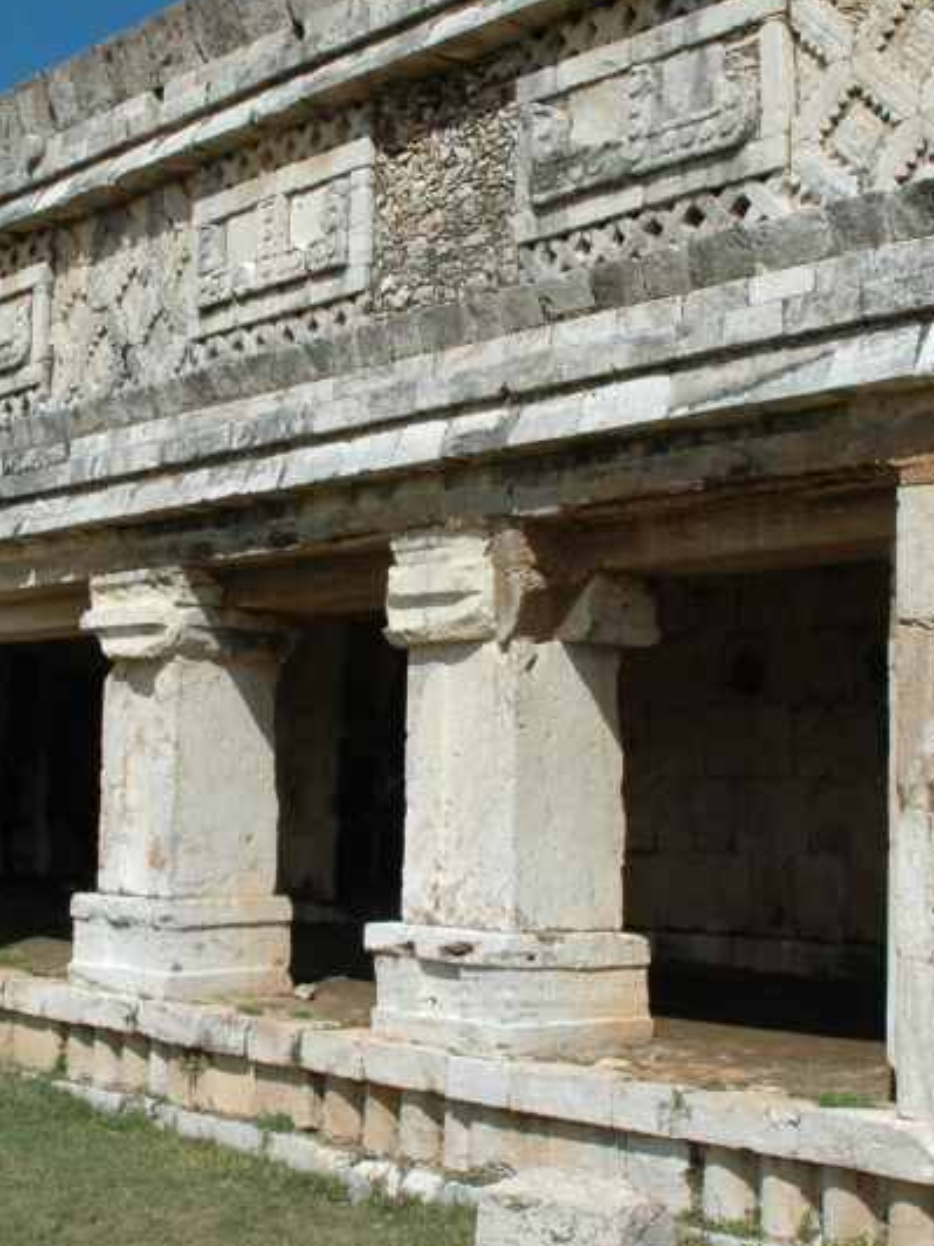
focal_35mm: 61
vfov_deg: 31.6
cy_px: 504
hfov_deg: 24.0
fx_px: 2195
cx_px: 445
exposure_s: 1/640
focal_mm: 22
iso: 400
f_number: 13
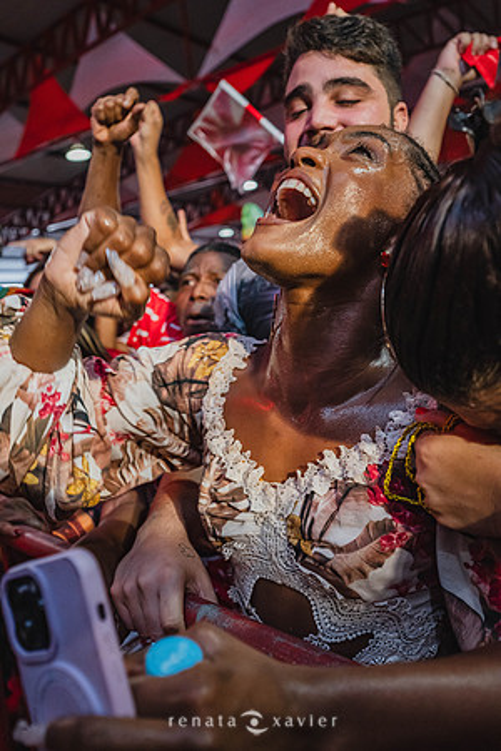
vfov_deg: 65.5
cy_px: 376
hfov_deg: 46.4
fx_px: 584
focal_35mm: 28
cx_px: 250
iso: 2500
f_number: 4
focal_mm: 28
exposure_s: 1/250
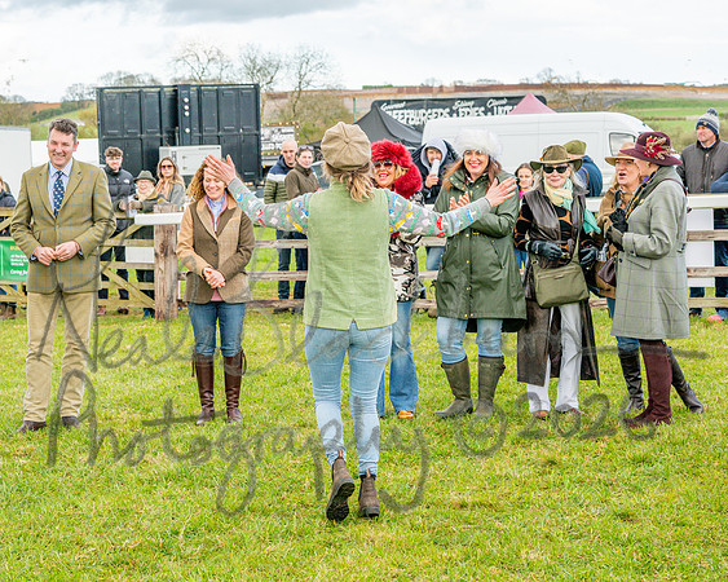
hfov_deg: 23.6
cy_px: 268
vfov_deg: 19.0
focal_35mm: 81
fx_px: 1739
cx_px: 265
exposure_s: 1/800
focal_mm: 56
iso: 400
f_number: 5
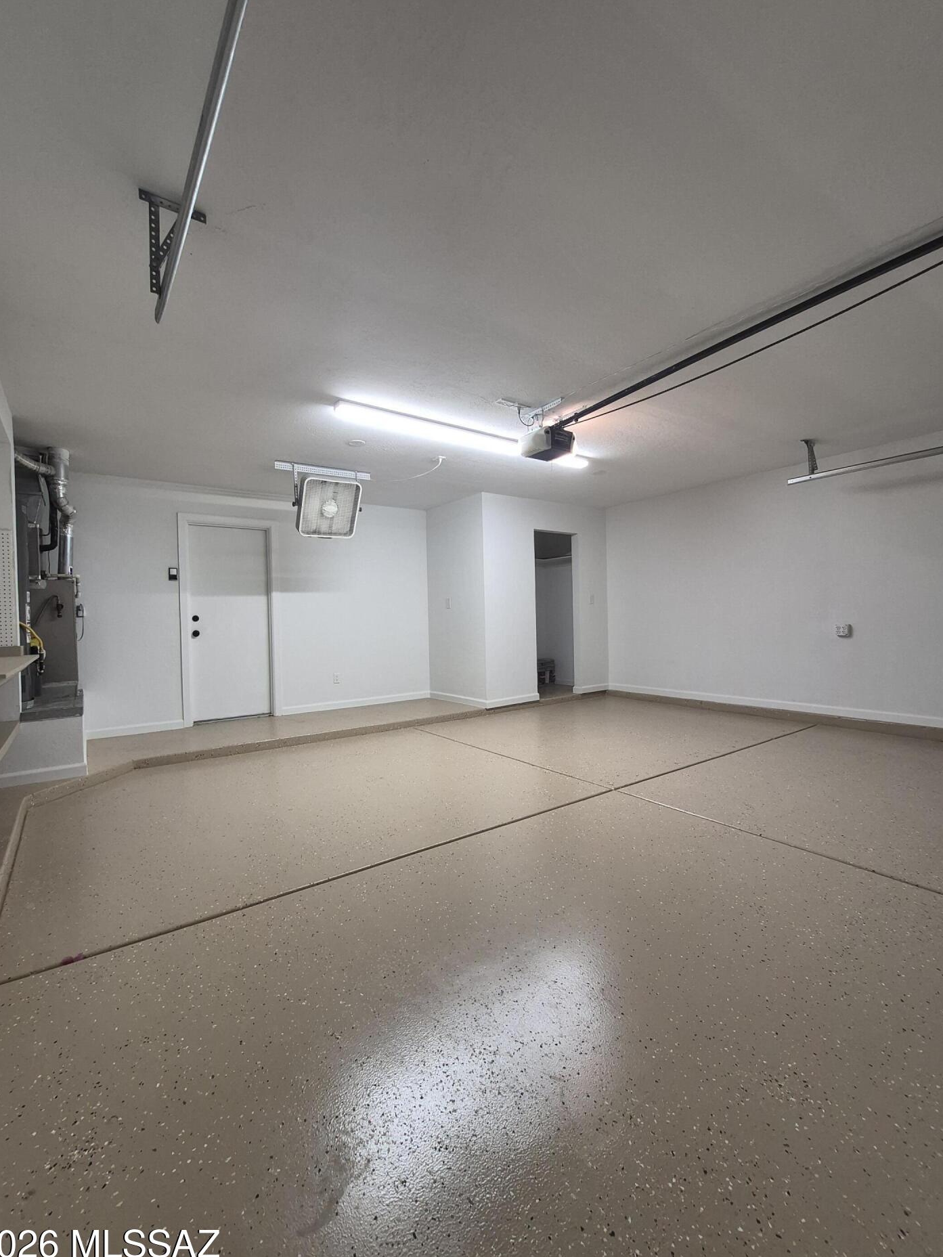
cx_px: 451
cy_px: 630
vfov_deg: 102.1
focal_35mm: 14
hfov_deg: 85.6
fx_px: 508
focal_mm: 1.74
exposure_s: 1/60
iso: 160
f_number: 2.2
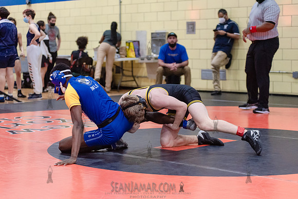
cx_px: 149
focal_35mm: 80
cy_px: 100
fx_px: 662
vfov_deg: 17.1
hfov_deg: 25.4
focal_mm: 80
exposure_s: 1/400
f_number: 3.5
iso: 4000
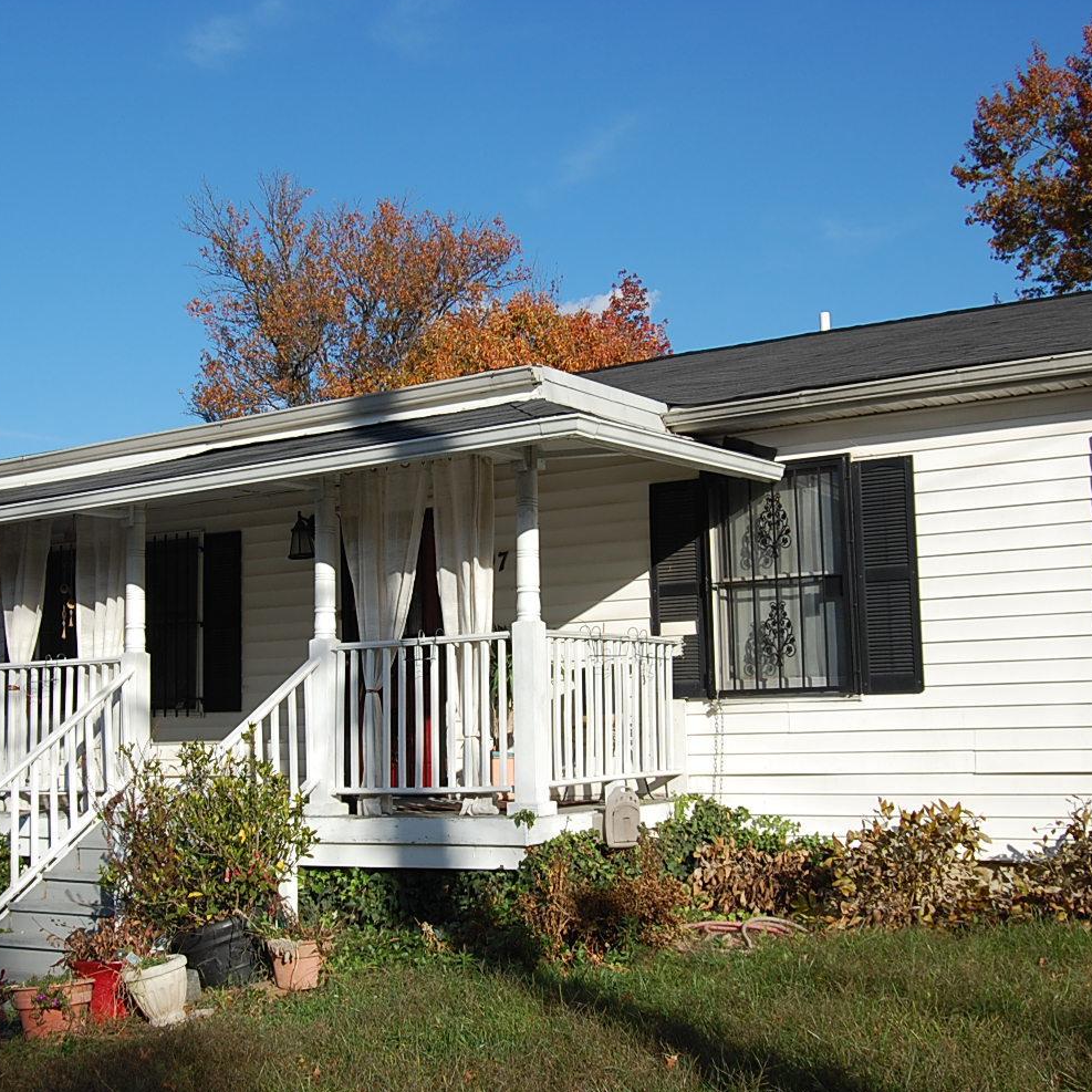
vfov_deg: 37.8
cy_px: 543
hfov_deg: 37.7
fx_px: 1593
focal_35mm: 45
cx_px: 461
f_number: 10
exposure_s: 1/400
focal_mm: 23
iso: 200
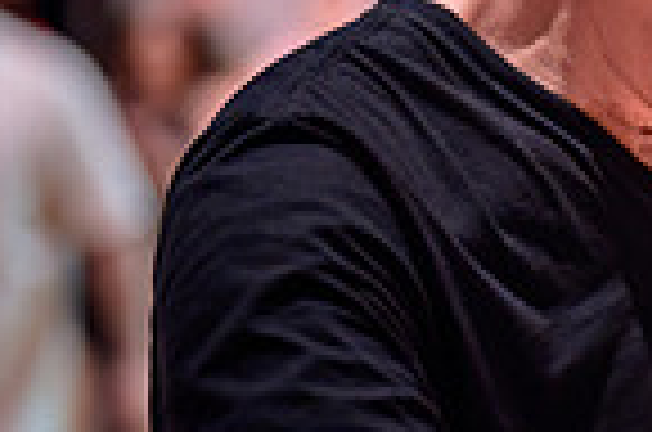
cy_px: 189
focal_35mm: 229
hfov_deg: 8.9
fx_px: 4138
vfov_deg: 6.0
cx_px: 765
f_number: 1.2
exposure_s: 1/200
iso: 1250
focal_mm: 50
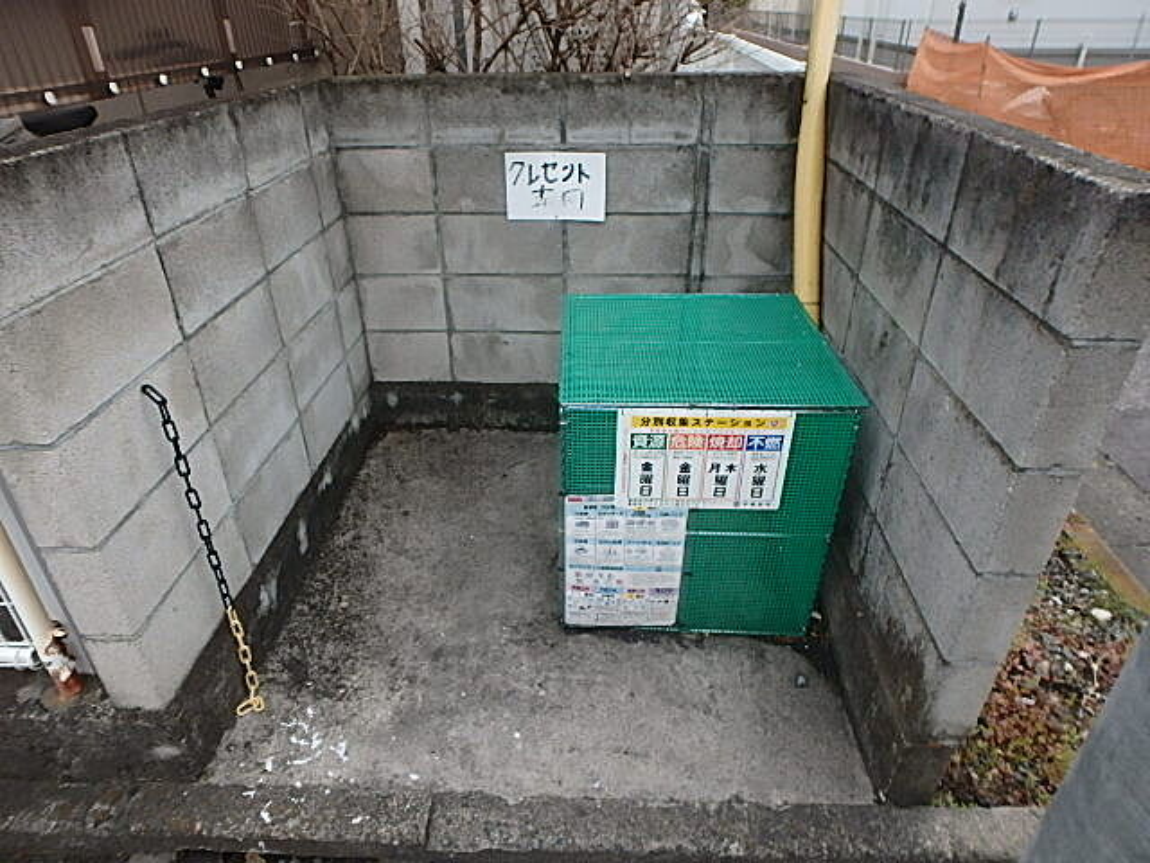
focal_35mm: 21
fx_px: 698
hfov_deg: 79.0
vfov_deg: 63.4
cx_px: 575
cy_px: 432
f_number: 3.5
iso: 160
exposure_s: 1/60
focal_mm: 3.7
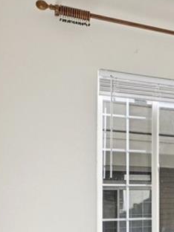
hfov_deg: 15.3
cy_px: 189
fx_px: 462
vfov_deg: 27.5
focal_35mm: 69
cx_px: 384
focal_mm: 14
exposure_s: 1/15
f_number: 13
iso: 200
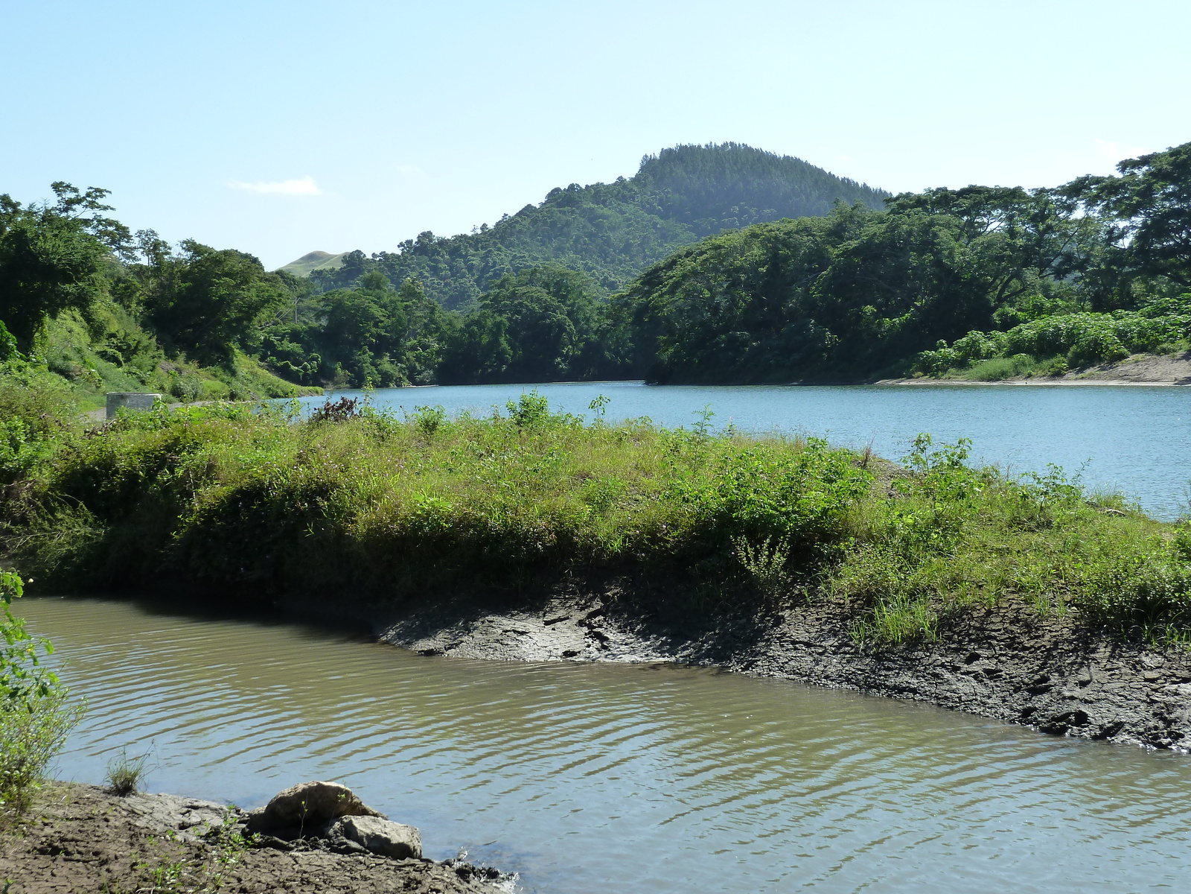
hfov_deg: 36.8
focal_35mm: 52
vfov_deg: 28.0
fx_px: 1789
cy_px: 447
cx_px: 596
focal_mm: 8.5
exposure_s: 1/500
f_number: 3.8
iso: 125
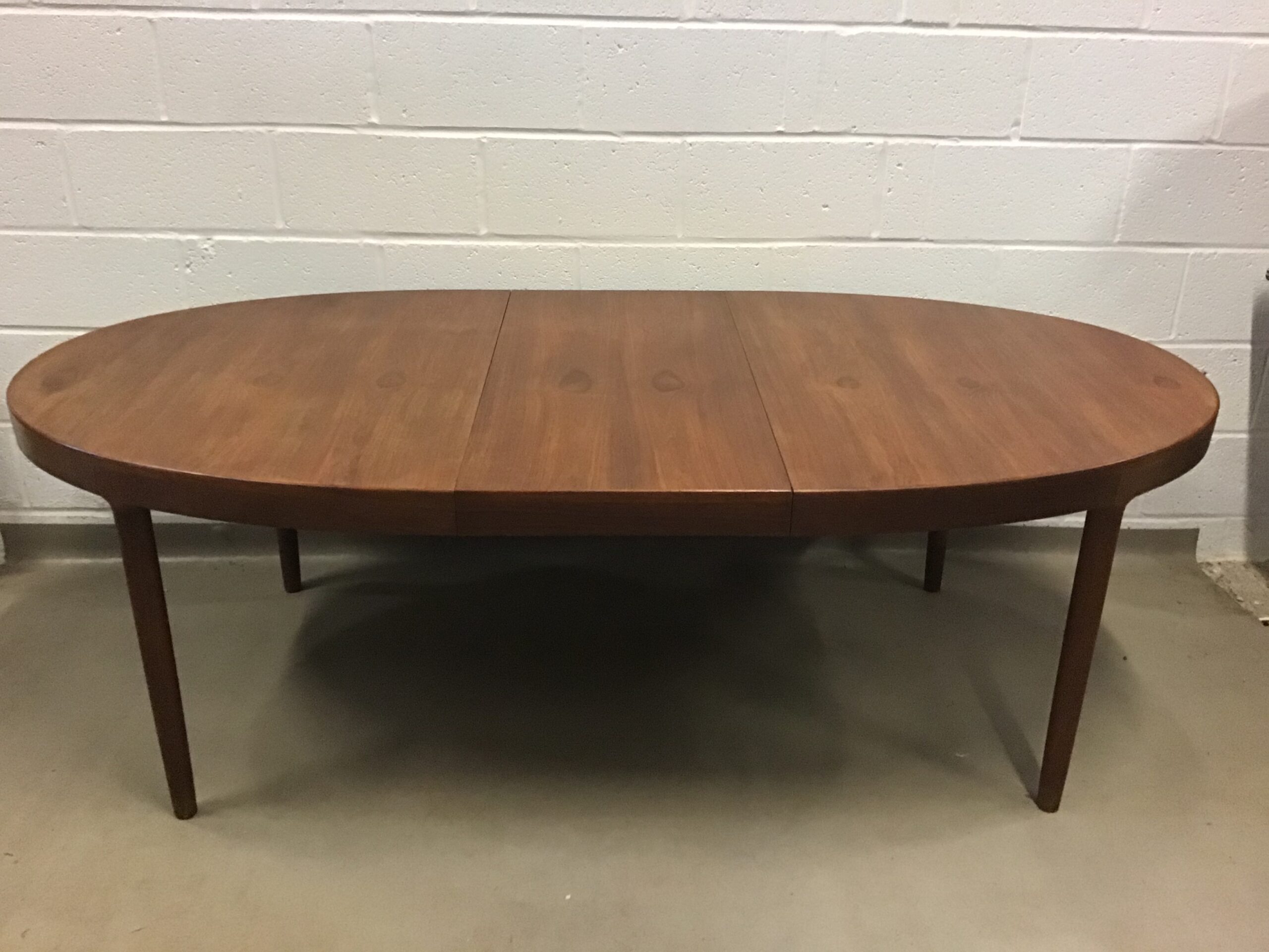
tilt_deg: -21.9
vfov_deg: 45.4
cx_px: 634
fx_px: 1136
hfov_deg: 58.4
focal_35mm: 31
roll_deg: -0.3
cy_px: 476
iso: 200
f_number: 2.4
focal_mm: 3.3
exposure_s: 1/25
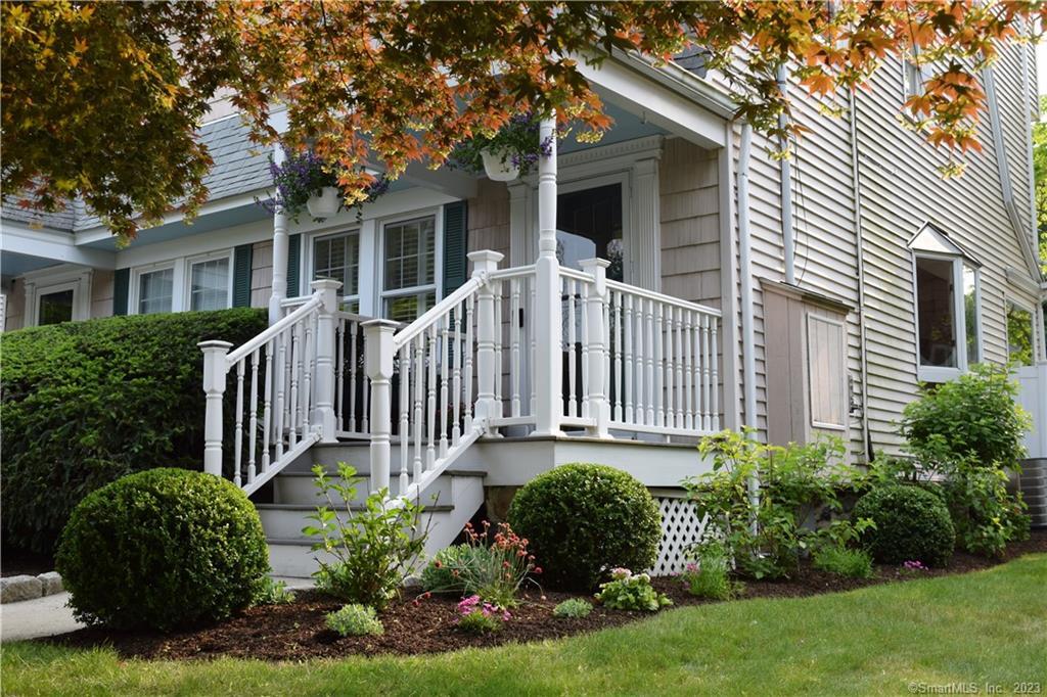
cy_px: 348
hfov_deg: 47.9
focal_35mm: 40
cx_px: 524
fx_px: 1177
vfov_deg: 33.0
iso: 400
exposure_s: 1/250
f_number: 8
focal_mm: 27
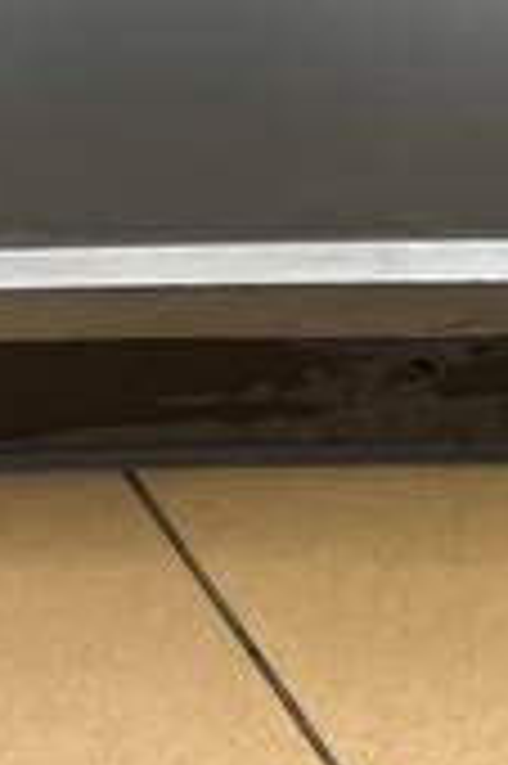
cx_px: 481
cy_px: -292
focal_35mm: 102
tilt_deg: -49.8
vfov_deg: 18.3
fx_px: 2163
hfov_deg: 13.3
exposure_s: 1/100
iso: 100
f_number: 1.6
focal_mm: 5.1
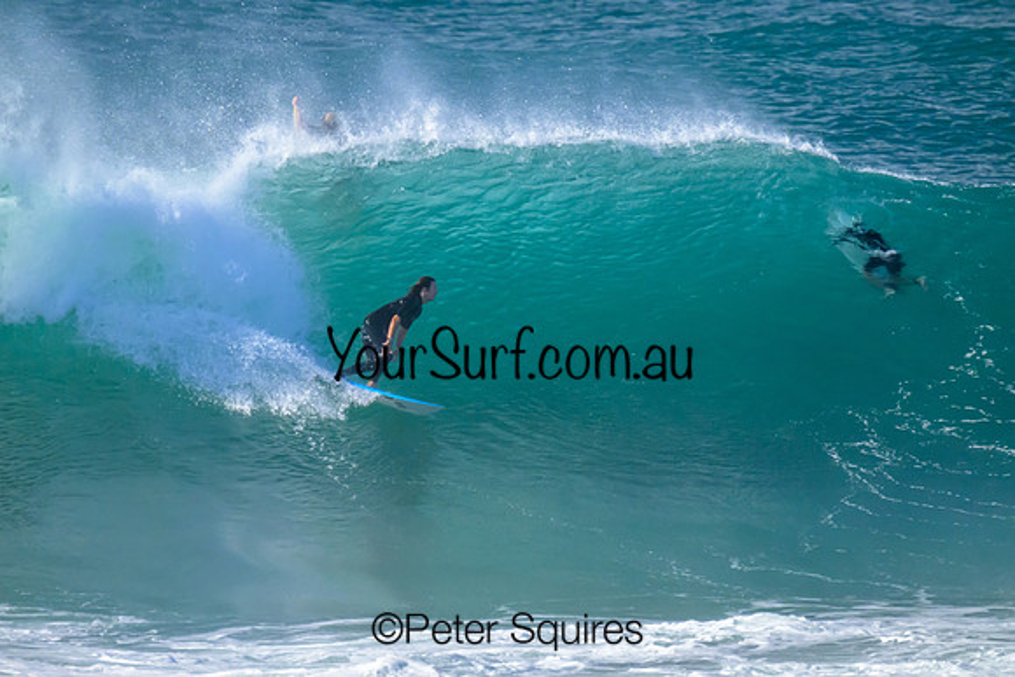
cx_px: 508
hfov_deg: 2.6
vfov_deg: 1.7
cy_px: 338
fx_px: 22560
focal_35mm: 800
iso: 6400
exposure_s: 1/2500
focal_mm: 800
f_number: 11
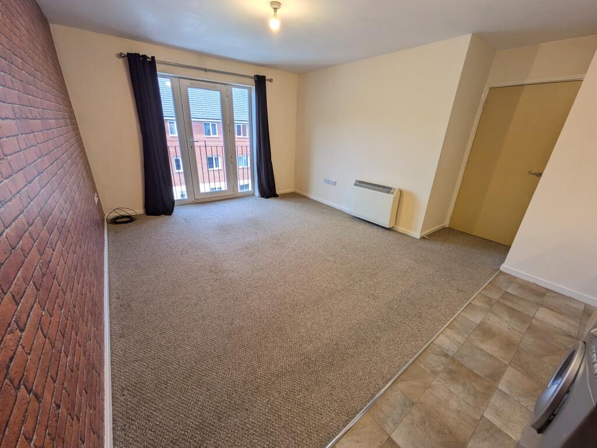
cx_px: 298
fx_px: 241
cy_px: 224
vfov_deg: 85.7
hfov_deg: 102.1
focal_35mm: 14
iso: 137
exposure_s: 1/100
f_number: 2.2
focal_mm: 1.83
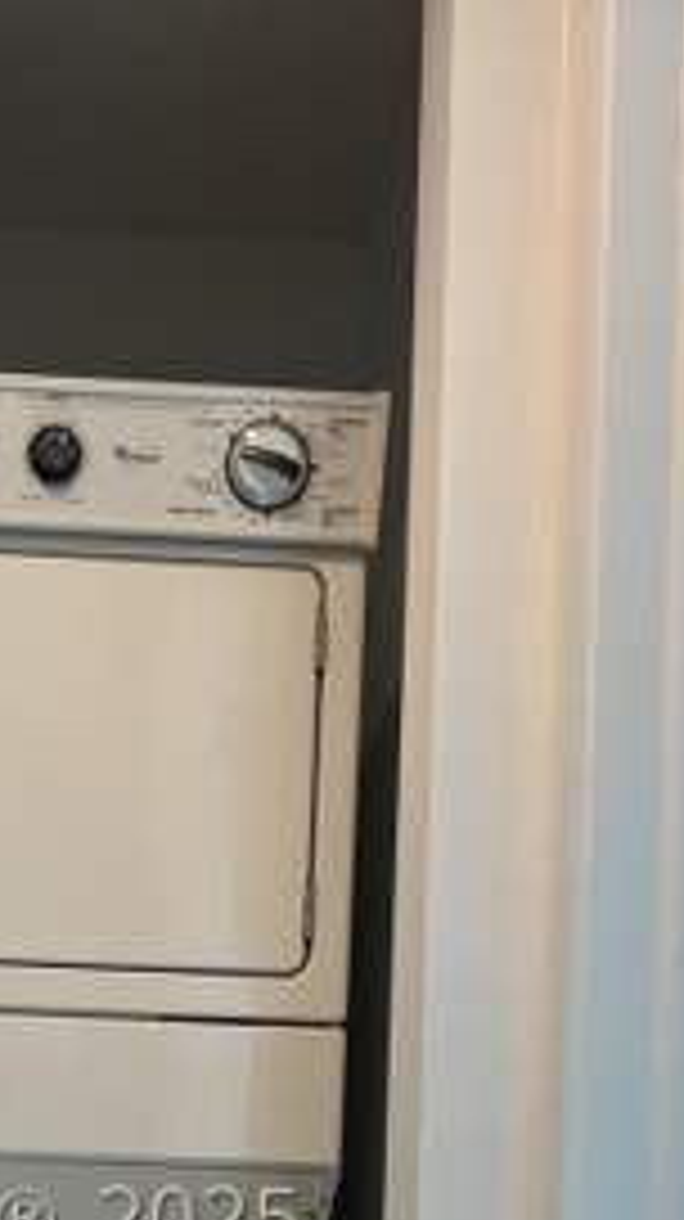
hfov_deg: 17.5
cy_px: 1220
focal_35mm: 67
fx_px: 2165
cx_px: -14
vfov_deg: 29.4
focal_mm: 5.7
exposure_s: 1/60
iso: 64
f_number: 1.5
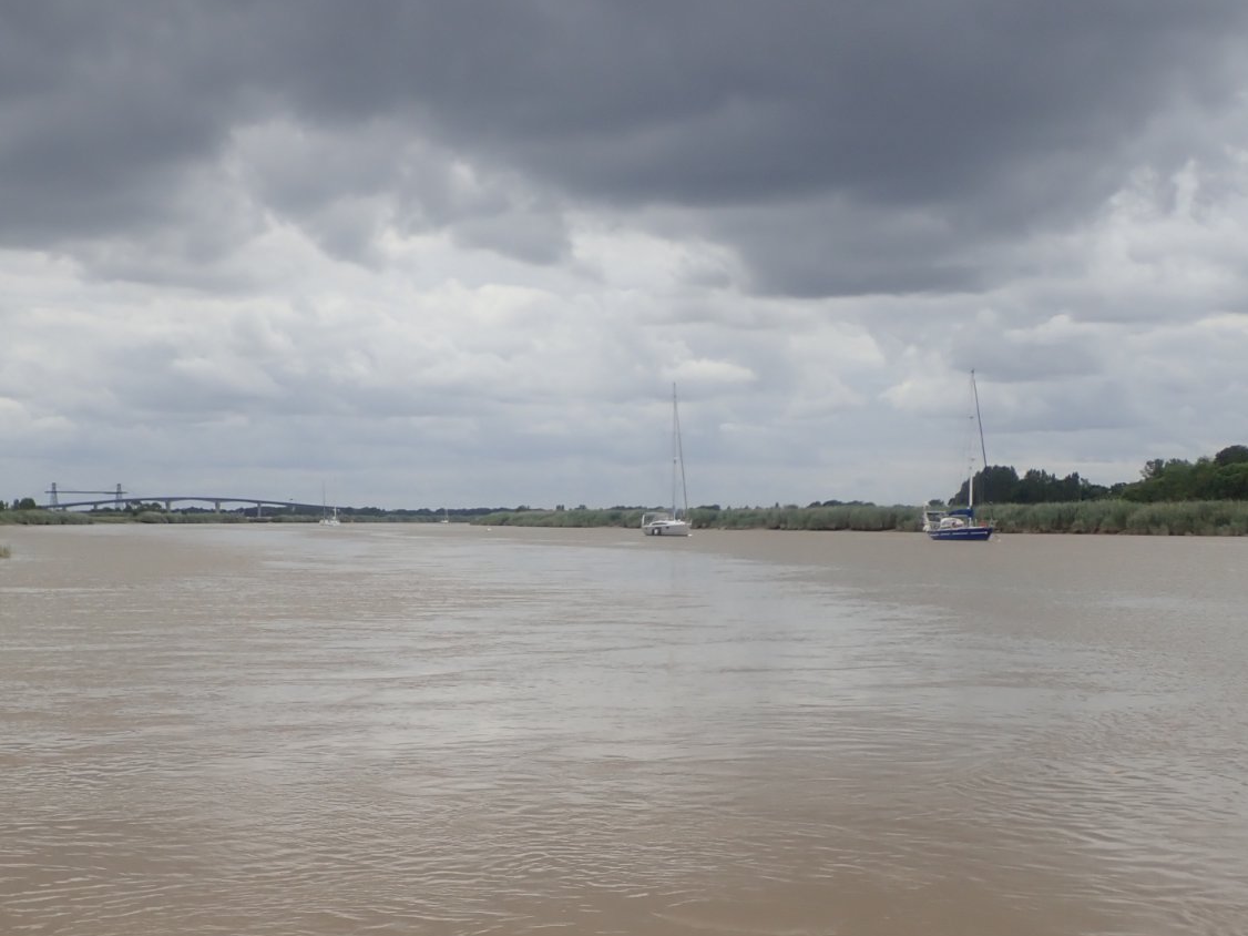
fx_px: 1946
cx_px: 390
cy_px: 607
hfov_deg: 35.1
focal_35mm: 54
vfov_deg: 26.9
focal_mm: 6.86
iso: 100
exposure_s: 1/2000
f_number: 2.7
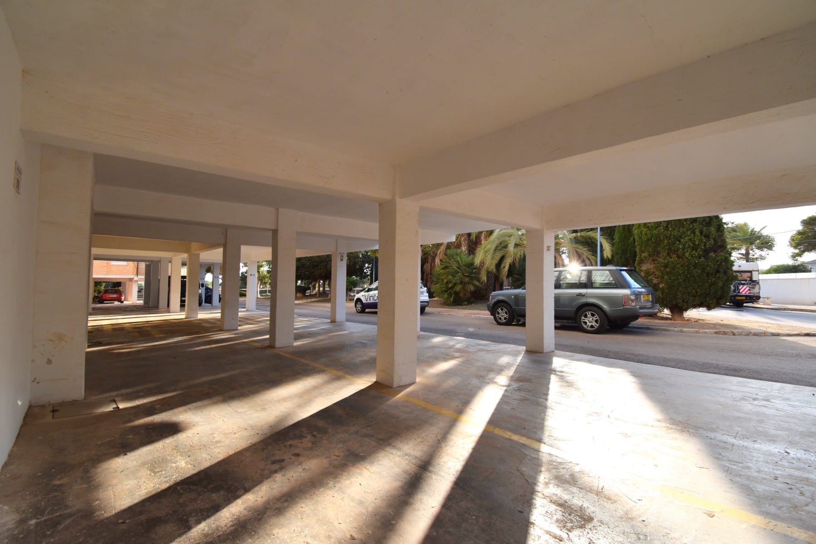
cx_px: 408
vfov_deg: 77.4
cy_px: 272
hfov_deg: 100.4
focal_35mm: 15
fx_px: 340
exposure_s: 1/320
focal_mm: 10
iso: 200
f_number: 7.1
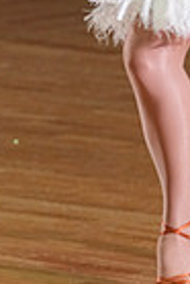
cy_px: -121
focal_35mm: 538
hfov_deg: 2.6
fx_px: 4248
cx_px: 21
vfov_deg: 3.8
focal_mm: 129
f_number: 5
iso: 2500
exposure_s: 1/200
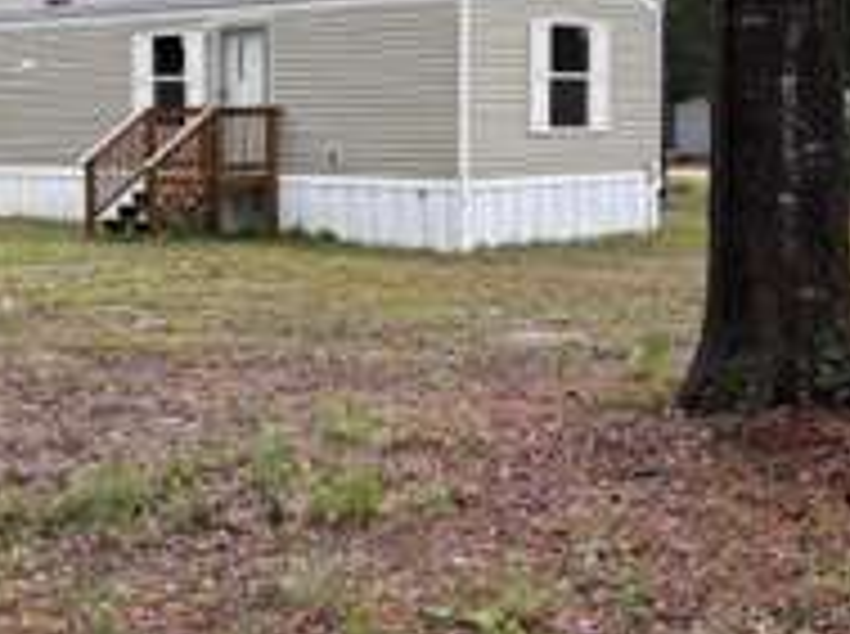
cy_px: 191
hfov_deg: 29.3
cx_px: 310
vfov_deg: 22.1
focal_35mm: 66
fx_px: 1618
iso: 125
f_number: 1.6
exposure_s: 1/196
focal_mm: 5.96
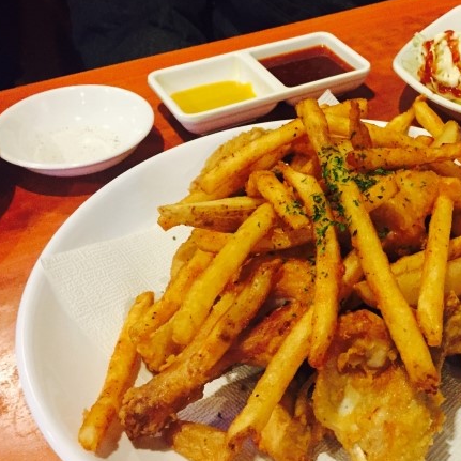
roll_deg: -0.7
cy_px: 266
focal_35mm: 44
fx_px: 663
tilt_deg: -41.7
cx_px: 354
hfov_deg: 37.3
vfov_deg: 38.3
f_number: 2.2
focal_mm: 4.15
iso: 320
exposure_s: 1/15
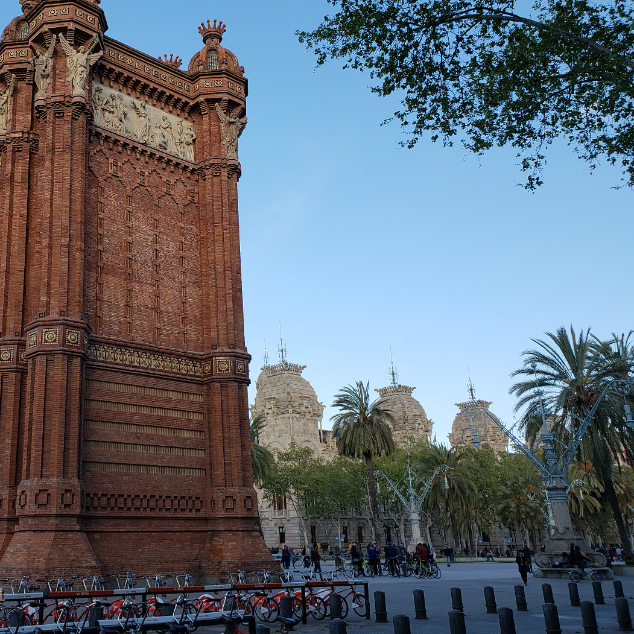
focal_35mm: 35
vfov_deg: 47.1
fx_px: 725
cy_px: 280
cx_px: 173
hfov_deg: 45.8
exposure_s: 1/521
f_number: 2.4
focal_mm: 4.3
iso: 50
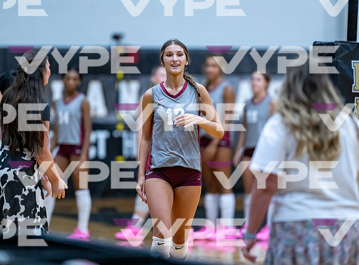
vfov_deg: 6.1
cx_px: 186
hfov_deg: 8.3
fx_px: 2475
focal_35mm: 240
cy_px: 118
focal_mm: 200
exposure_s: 1/1600
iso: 3200
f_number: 2
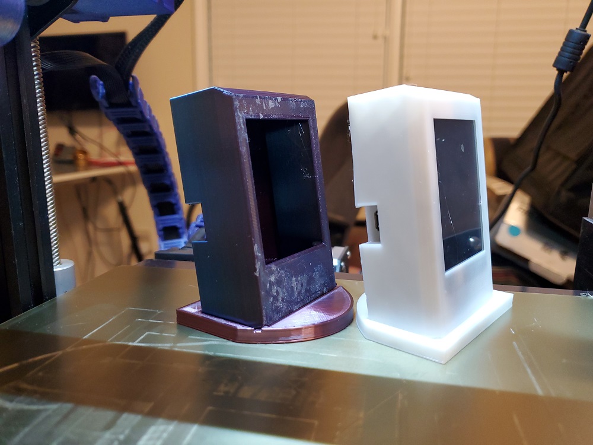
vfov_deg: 53.1
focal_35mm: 26
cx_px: 296
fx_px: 445
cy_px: 222
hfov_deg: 67.3
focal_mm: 4.3
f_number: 1.5
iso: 250
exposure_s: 1/40
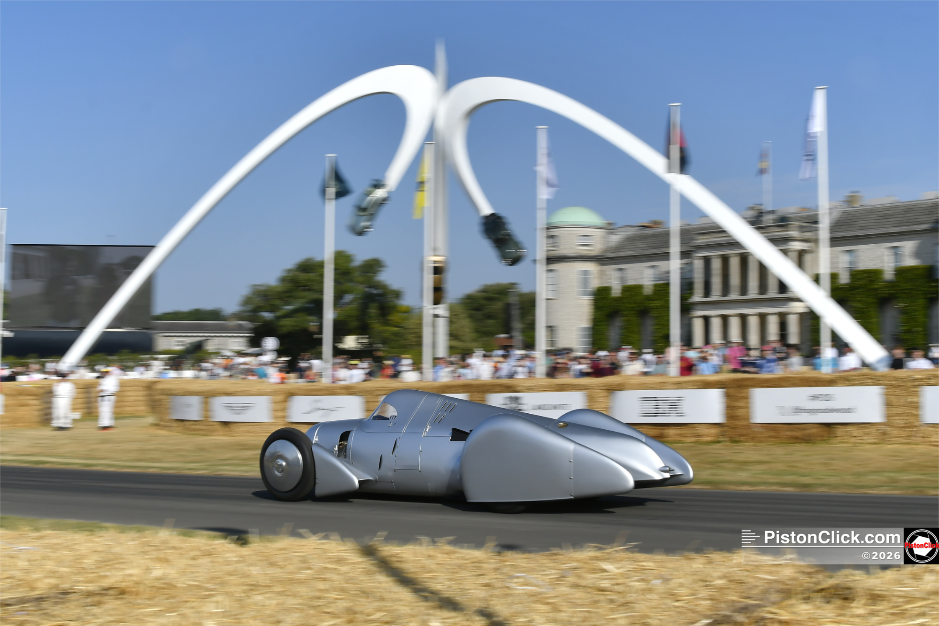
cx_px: 470
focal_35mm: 42
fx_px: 1095
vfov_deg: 31.9
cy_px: 313
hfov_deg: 46.4
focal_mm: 28
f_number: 11
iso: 100
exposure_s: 1/125
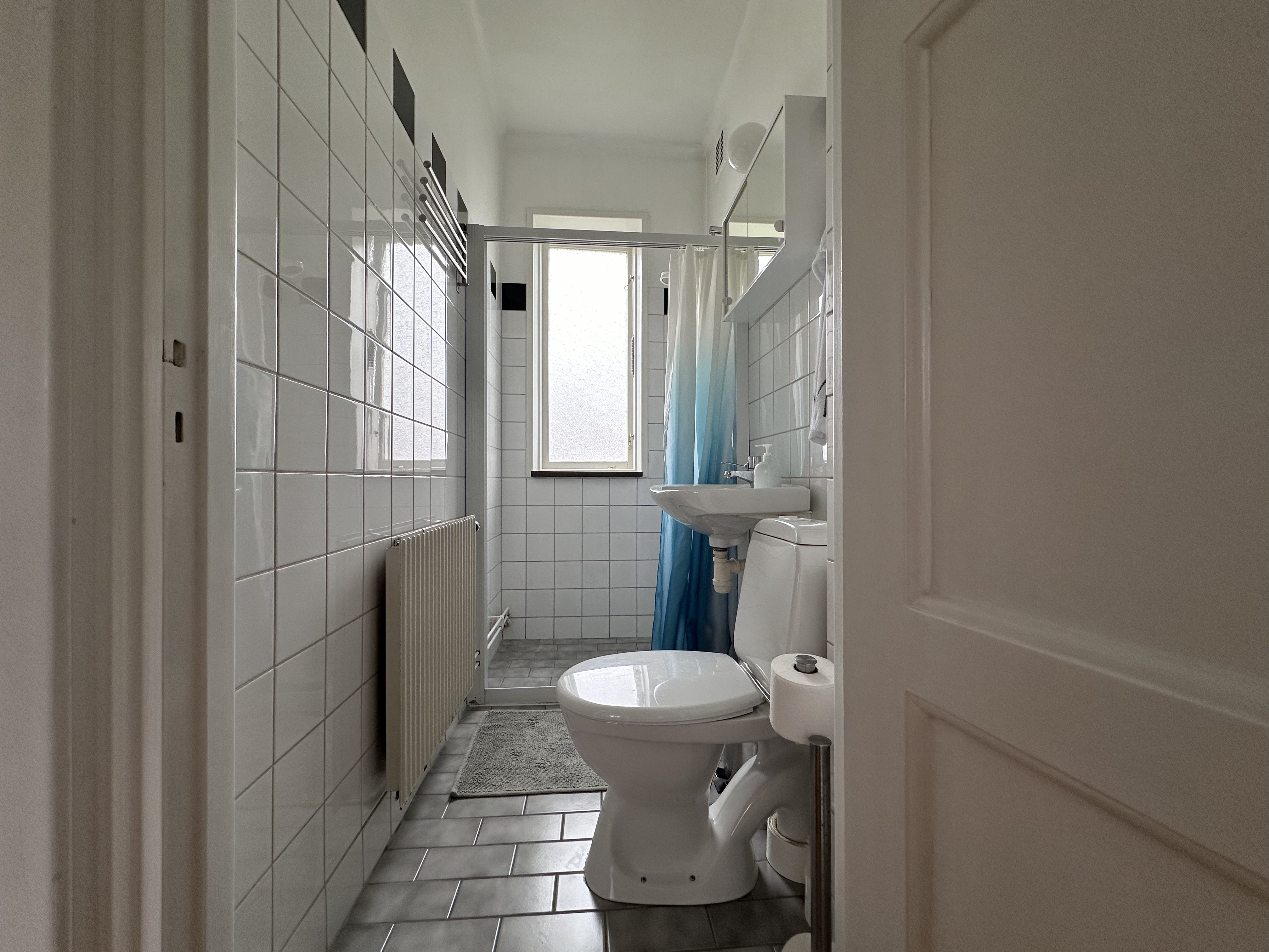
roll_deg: +0.1
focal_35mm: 14
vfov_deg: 85.7
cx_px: 634
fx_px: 513
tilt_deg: +0.0
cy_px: 476
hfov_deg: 102.1
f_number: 2.2
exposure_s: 1/99
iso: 100
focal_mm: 2.22
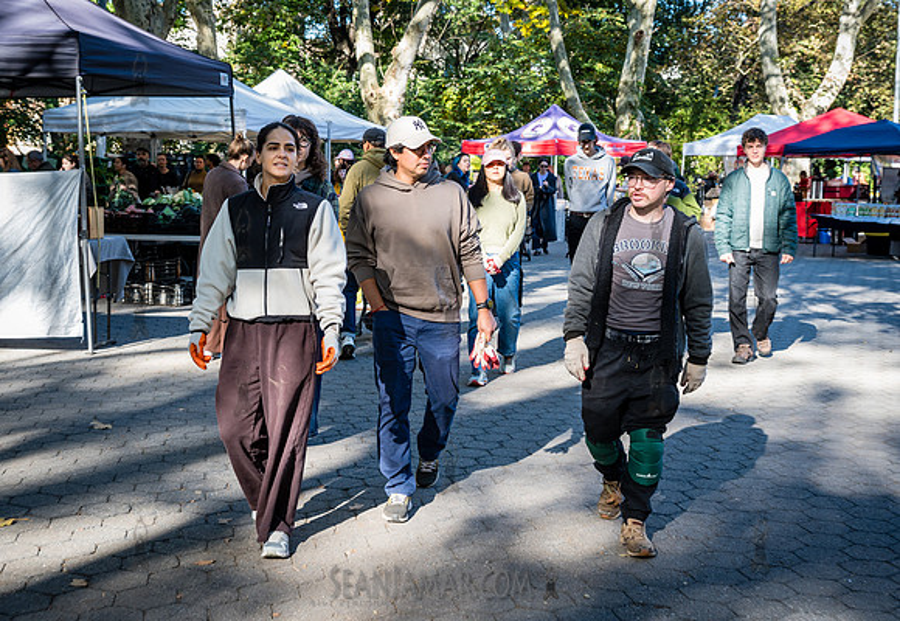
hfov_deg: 40.7
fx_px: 1214
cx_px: 427
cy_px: 238
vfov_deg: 28.6
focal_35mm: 48
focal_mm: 38
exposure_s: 1/200
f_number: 5.6
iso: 400
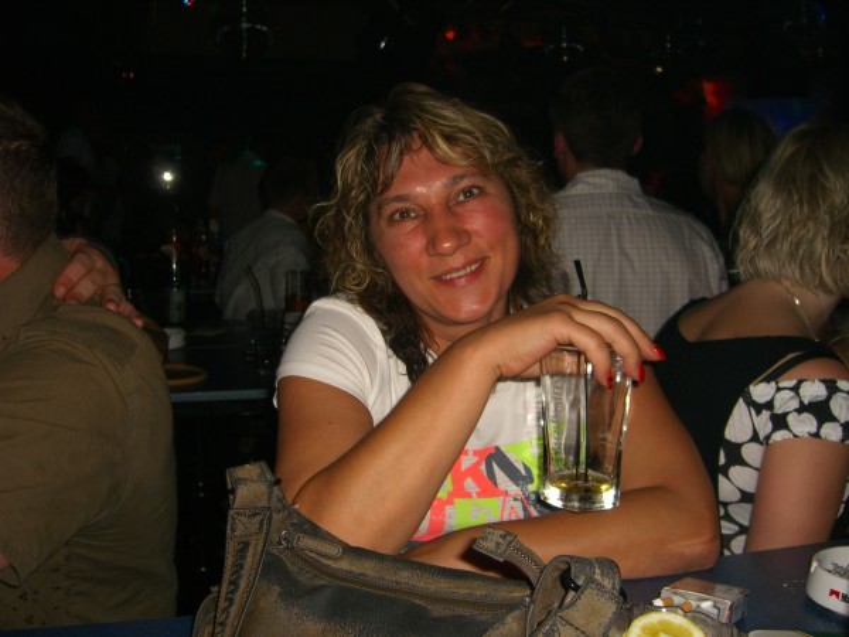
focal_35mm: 38
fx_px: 932
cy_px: 318
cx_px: 424
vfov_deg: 37.7
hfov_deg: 49.0
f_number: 2.8
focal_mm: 7.9
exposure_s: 1/60
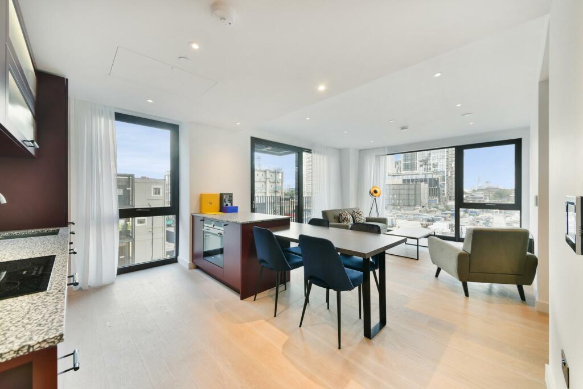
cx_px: 292
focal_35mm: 12
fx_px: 194
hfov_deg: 112.6
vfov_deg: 90.1
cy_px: 194
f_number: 13
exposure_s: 1/2
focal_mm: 12
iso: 200
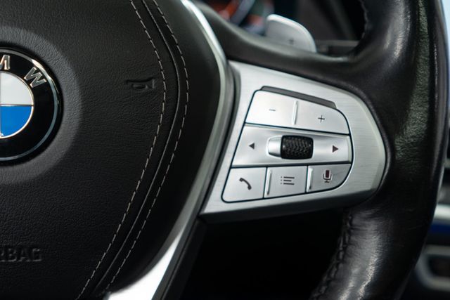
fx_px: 525
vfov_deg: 31.9
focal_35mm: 42
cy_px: 150
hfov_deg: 46.4
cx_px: 225
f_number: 3.2
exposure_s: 1/40
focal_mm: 28
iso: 640
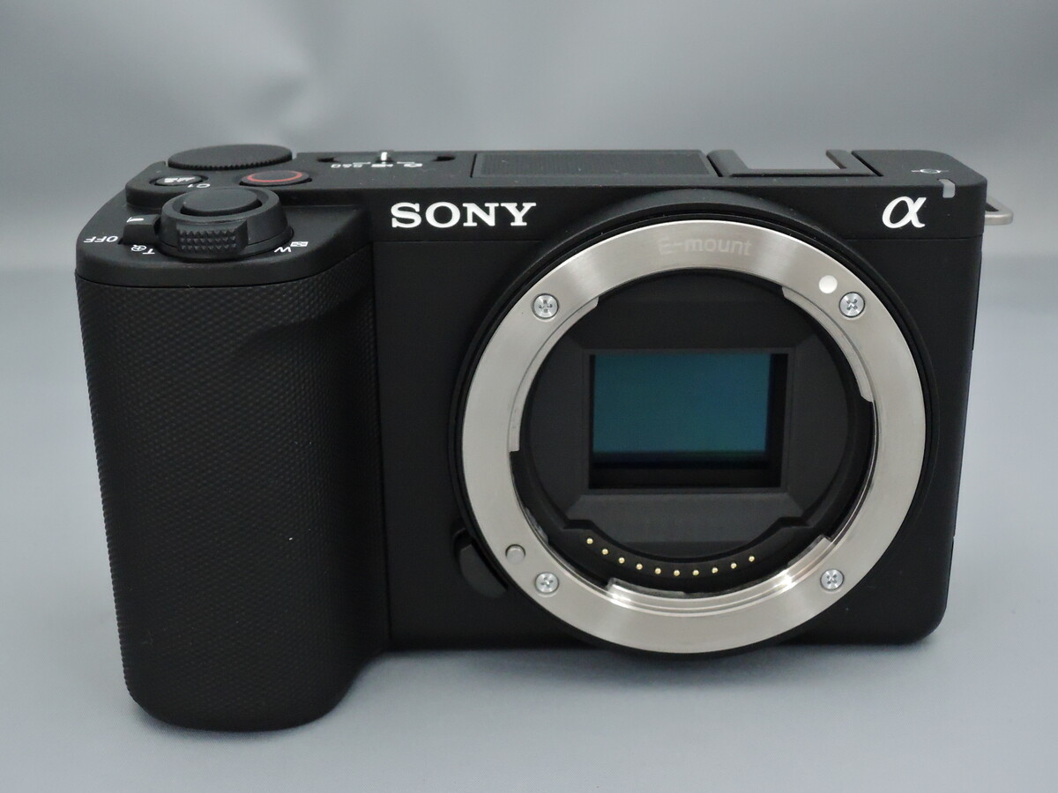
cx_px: 529
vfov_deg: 29.1
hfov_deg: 38.2
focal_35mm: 50
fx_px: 1528
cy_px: 396
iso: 1600
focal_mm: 10.7
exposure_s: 1/125
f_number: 5.6
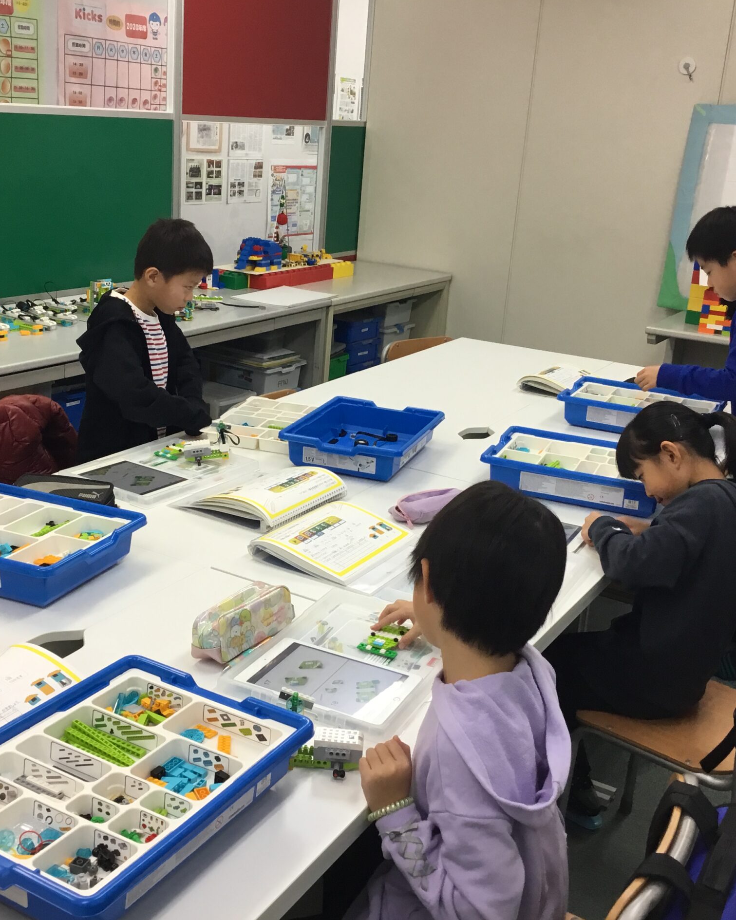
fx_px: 1116
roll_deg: -3.3
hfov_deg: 36.5
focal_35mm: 41
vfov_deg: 44.8
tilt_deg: -16.7
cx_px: 331
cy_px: 454
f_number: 2.4
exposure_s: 1/33
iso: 32
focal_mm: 3.3
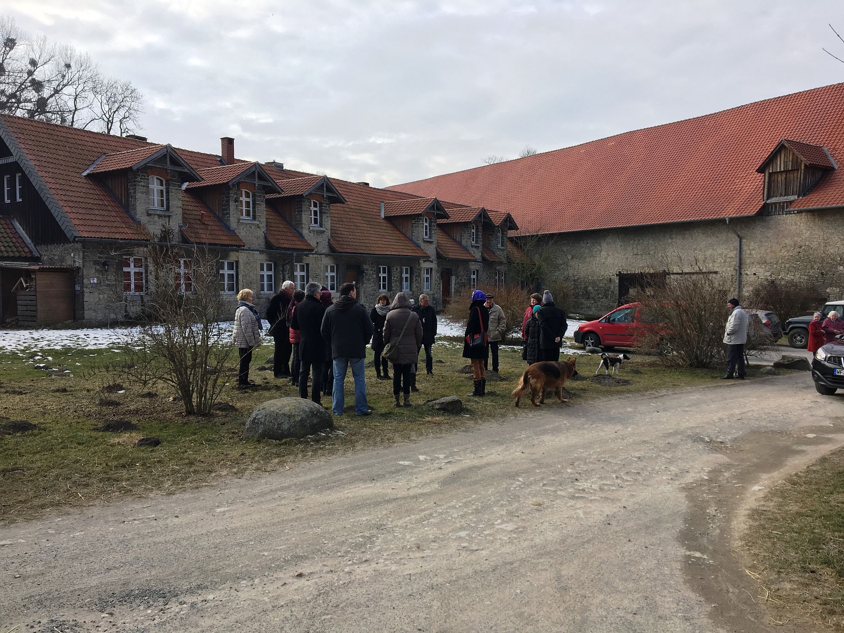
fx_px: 707
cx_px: 422
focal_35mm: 29
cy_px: 316
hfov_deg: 61.7
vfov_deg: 48.2
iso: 25
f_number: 2.2
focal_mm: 4.15
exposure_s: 1/836
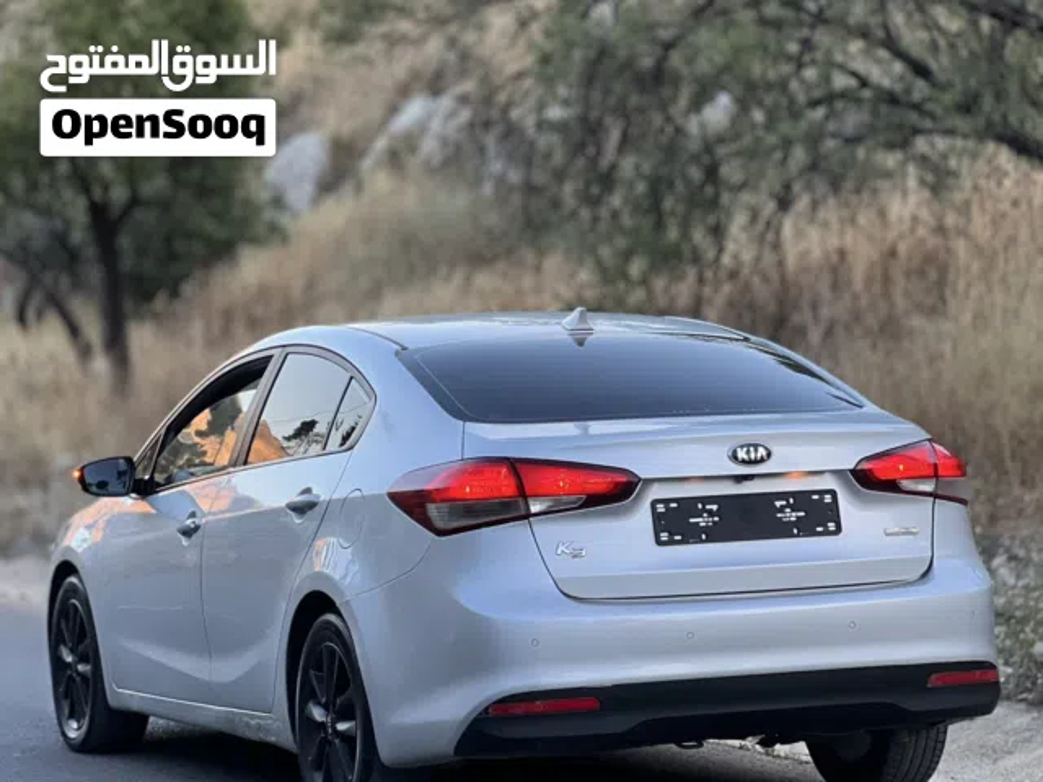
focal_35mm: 77
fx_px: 2320
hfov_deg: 25.3
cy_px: 391
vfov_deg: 19.1
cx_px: 522
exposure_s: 1/121
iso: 125
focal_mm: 9
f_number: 2.8
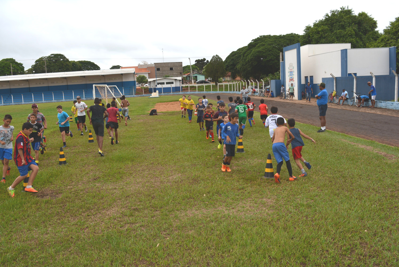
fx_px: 366
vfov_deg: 40.0
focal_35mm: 33
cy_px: 134
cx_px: 200
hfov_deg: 57.2
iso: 100
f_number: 7.1
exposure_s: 1/200
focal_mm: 22
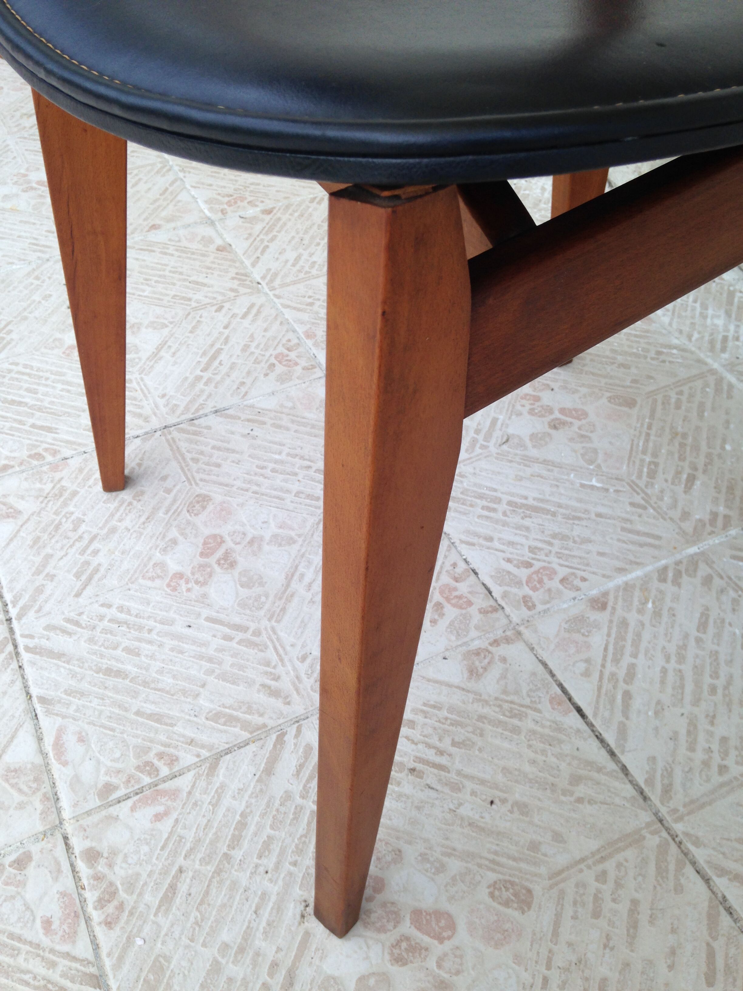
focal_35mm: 33
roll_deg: +0.4
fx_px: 944
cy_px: 496
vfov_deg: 55.4
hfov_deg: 42.9
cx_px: 372
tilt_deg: -44.7
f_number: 2.4
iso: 50
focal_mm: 4.12
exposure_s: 1/210
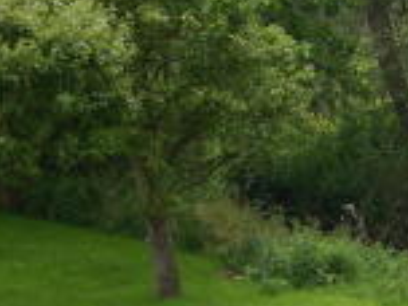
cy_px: 291
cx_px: 731
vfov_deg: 11.9
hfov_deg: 14.2
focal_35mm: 123
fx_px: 1450
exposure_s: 1/200
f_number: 5
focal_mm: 16
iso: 100
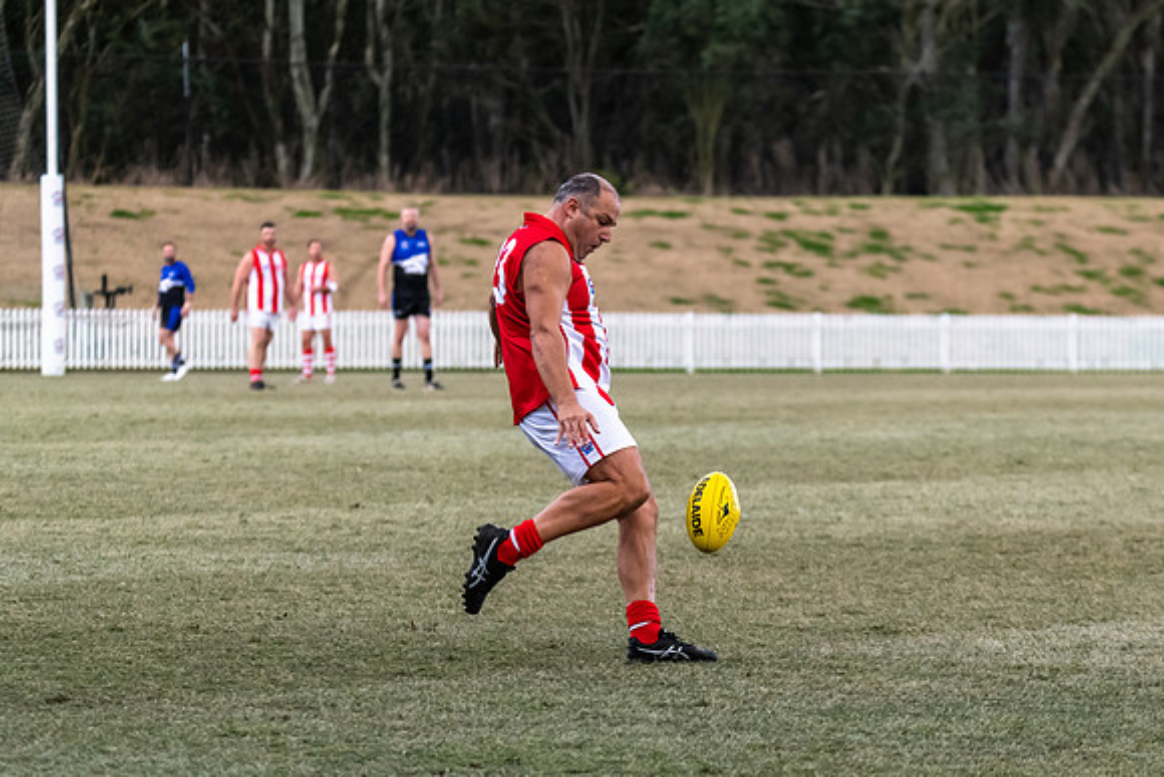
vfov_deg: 5.9
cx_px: 730
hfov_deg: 8.9
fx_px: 7508
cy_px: 438
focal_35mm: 232
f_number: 5
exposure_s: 1/1600
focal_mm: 180
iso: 2800
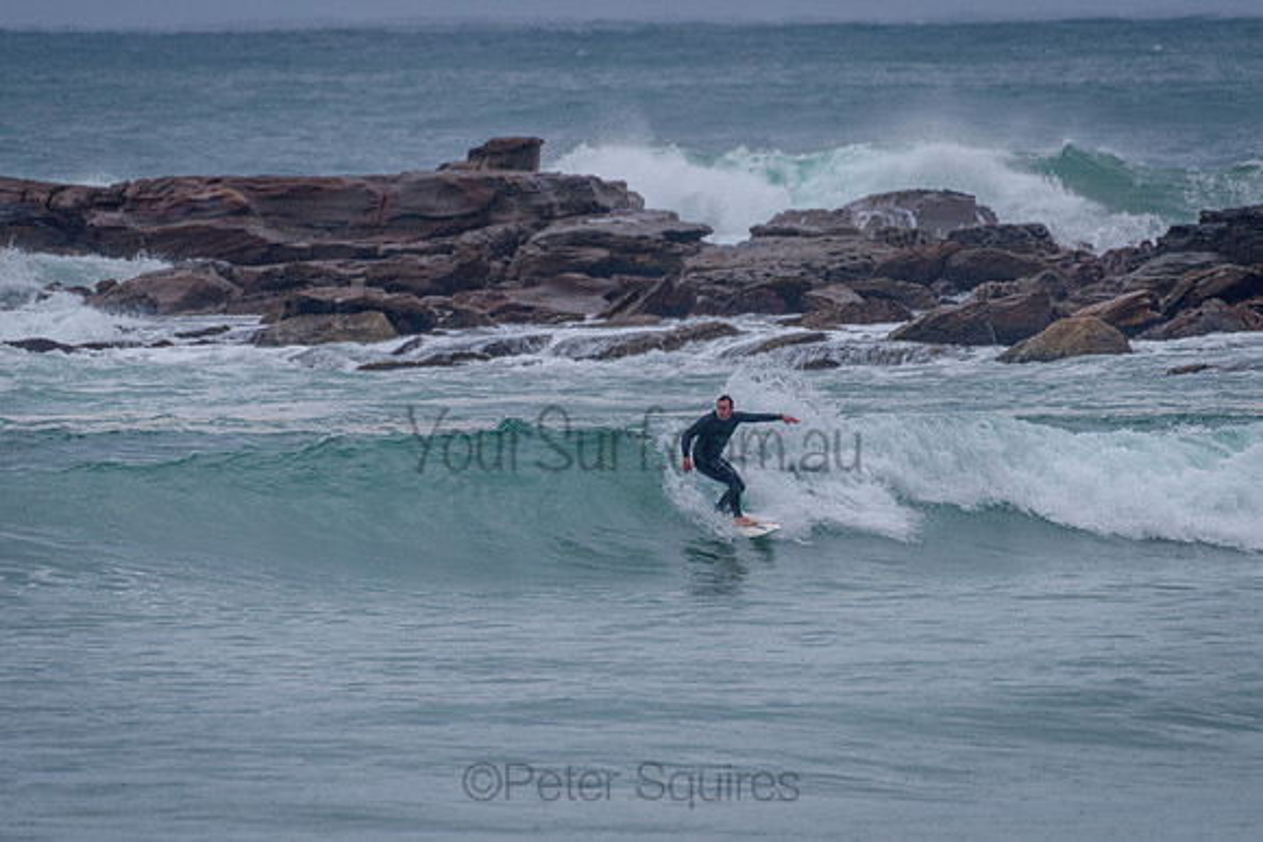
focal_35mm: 613
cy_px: 421
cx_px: 632
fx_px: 21493
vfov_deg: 2.2
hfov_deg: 3.4
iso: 640
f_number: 5.6
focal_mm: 500
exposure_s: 1/2000
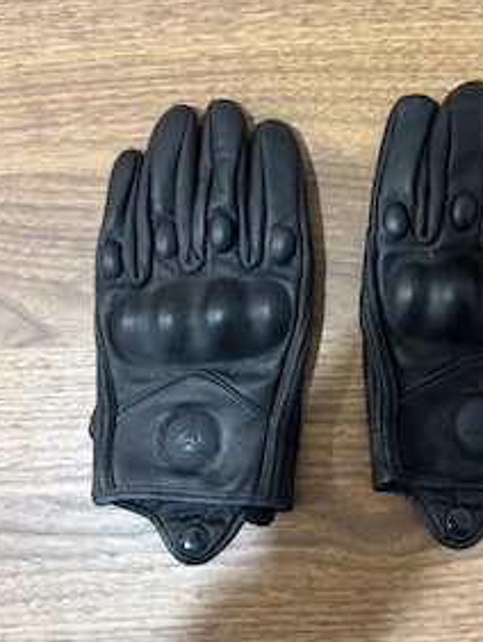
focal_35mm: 34
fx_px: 632
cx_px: 328
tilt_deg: -81.8
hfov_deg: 41.2
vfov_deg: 53.6
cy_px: 260
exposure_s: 1/30
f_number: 1.78
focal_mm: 6.76
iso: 640
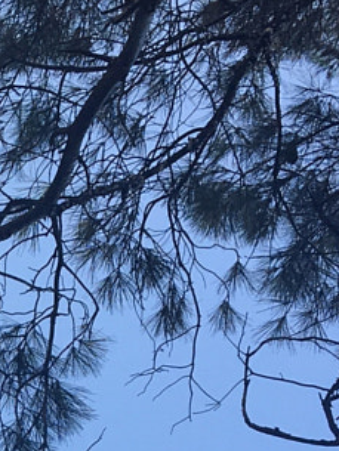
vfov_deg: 12.3
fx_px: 1983
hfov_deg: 9.4
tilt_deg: +69.1
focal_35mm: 152
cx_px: -252
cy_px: 683
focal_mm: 4.15
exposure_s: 1/509
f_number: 2.2
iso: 25
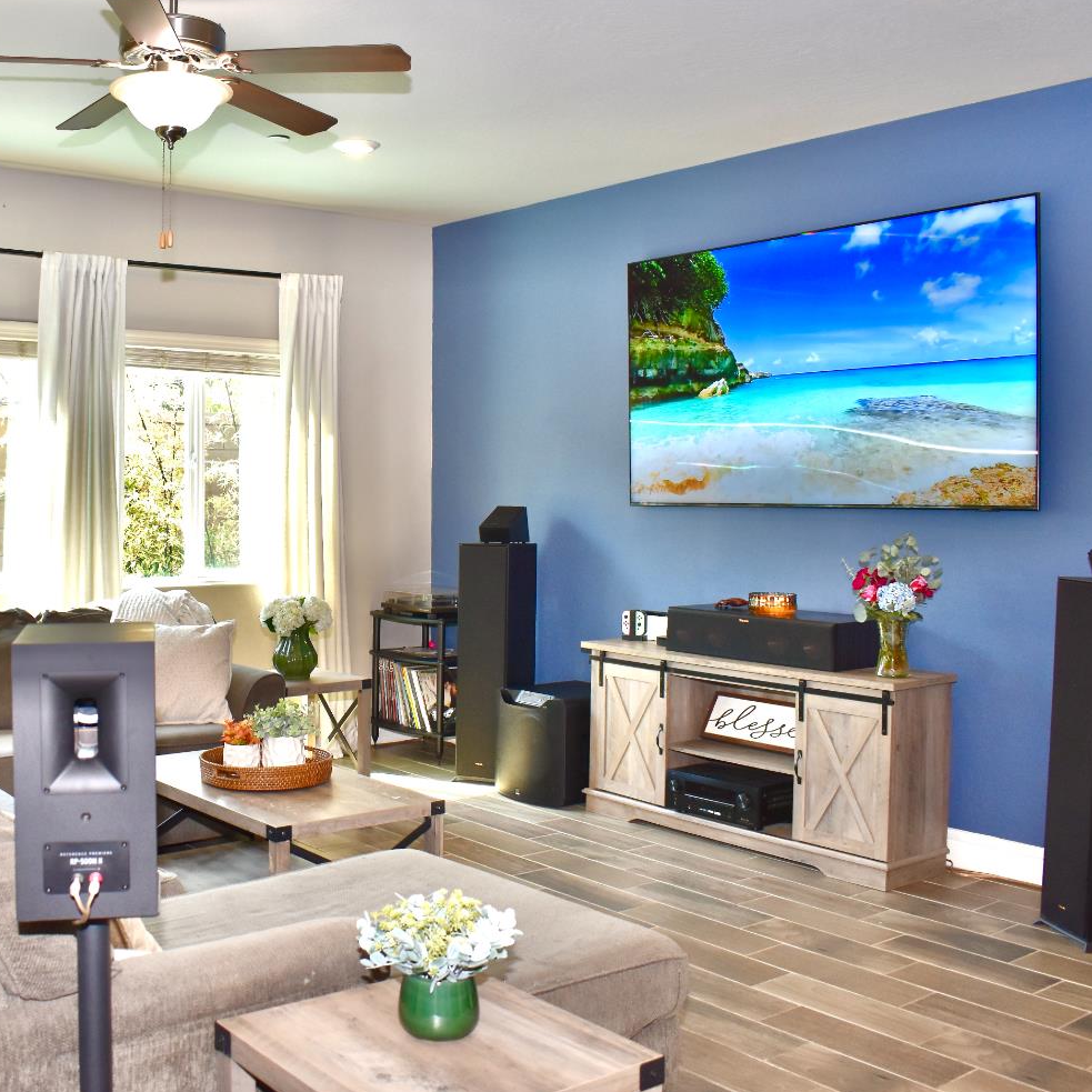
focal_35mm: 35
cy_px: 543
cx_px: 355
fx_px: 1249
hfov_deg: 46.4
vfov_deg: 47.2
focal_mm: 18
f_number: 5
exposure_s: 1/200
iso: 640
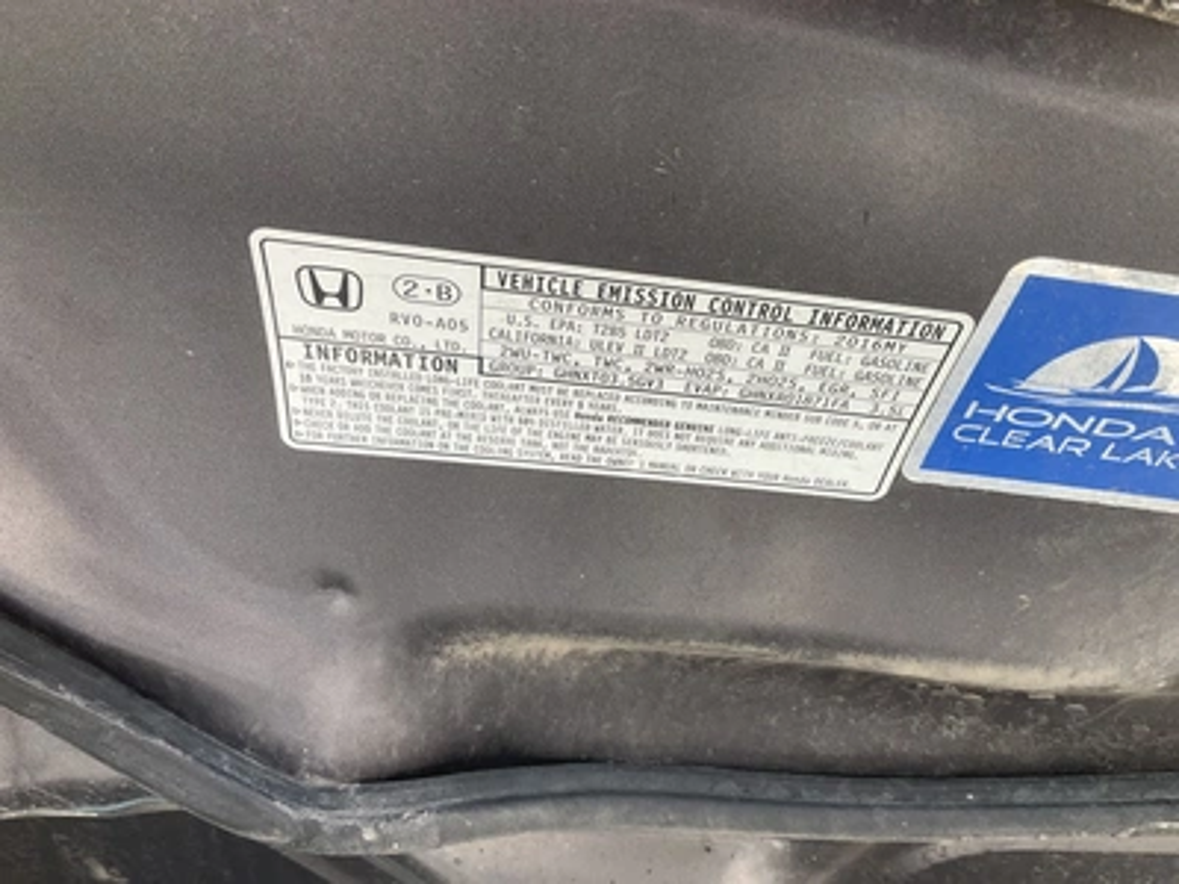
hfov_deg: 61.7
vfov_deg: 48.2
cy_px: 442
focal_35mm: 29
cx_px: 590
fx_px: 988
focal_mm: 3
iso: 25
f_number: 1.8
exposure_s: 1/195
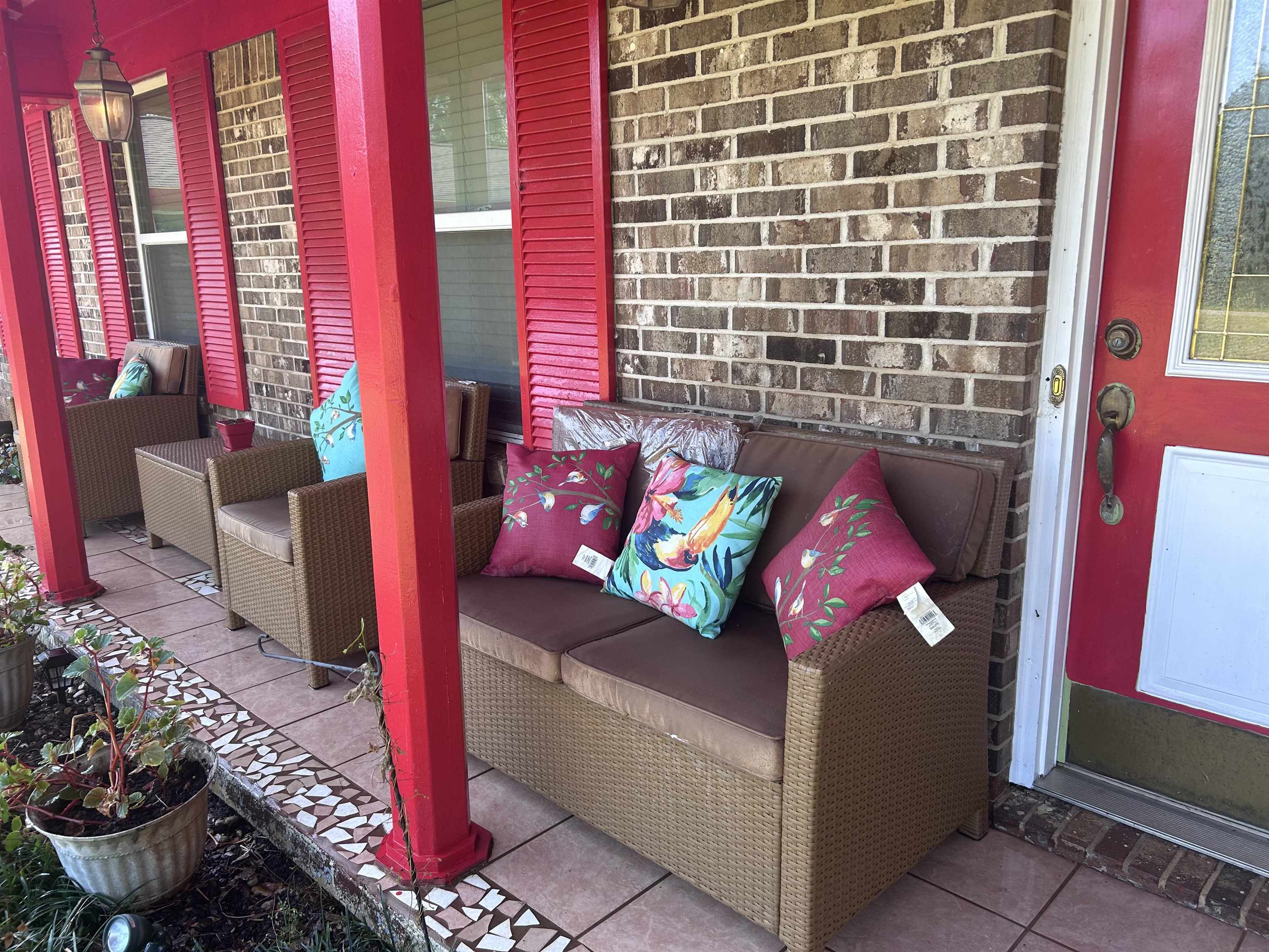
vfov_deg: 53.1
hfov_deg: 67.3
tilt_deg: -13.1
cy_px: 476
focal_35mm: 26
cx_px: 634
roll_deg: +1.5
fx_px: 953
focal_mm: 5.7
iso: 40
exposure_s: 1/237
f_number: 1.5
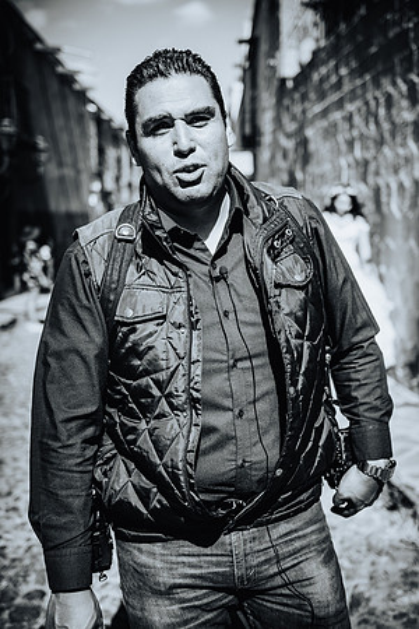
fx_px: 786
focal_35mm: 45
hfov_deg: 29.9
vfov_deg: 43.6
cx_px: 210
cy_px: 314
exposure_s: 1/3200
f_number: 1.8
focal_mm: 30
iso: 100
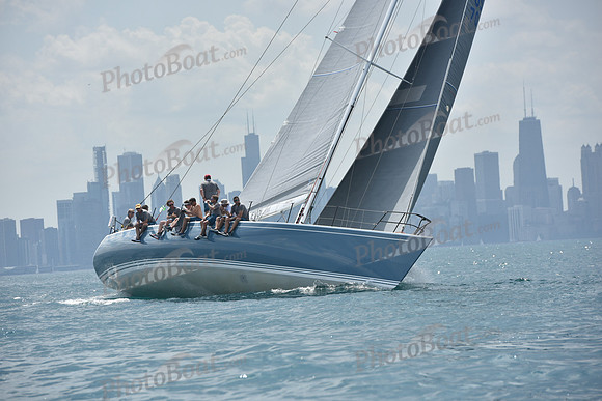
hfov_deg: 10.3
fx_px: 3345
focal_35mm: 200
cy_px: 200
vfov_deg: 6.9
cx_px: 301
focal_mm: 200
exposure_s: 1/1250
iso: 250
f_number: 8
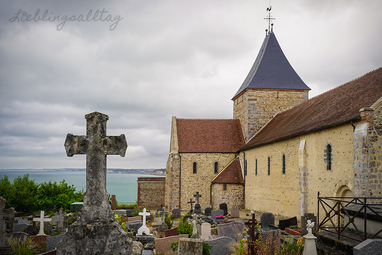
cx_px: 191
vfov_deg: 46.4
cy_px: 128
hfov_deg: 65.5
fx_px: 297
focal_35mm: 28
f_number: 5
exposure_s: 1/320
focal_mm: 28
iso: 100
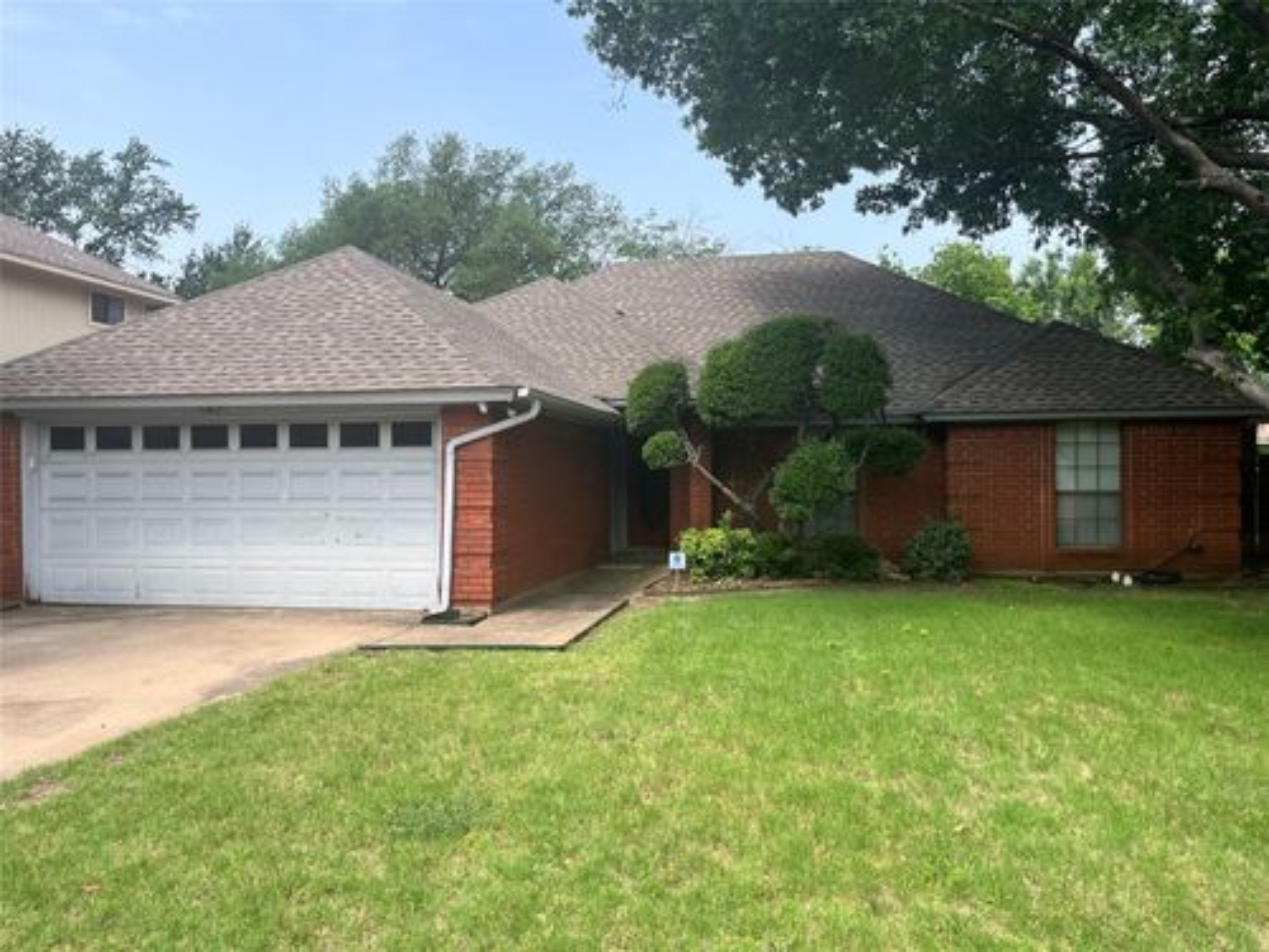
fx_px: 953
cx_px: 634
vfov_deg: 53.1
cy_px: 476
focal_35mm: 26
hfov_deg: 67.3
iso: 50
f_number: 1.6
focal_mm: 5.1
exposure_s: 1/1458
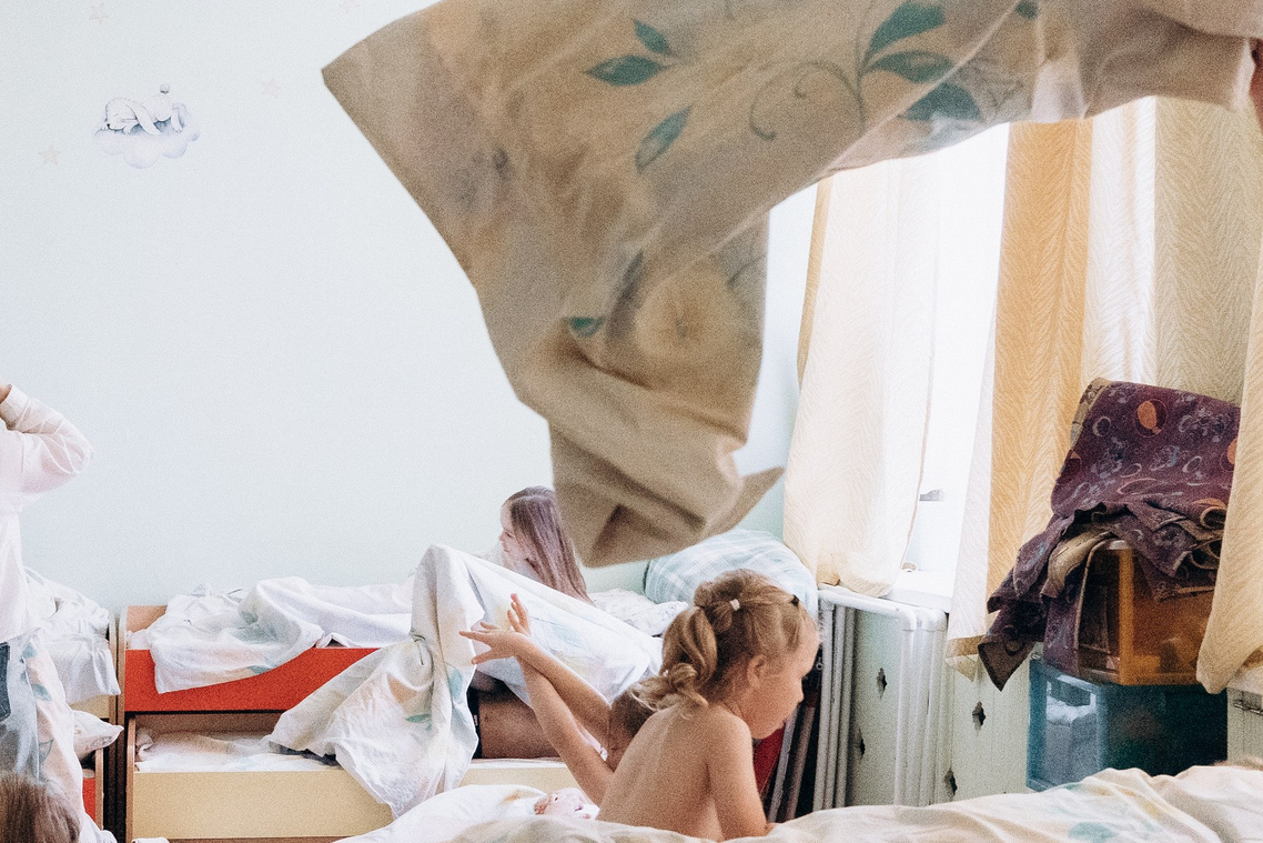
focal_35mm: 63
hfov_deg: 31.6
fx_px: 2210
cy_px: 476
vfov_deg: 21.6
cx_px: 421
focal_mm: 28
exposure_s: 1/320
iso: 5000
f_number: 4.5
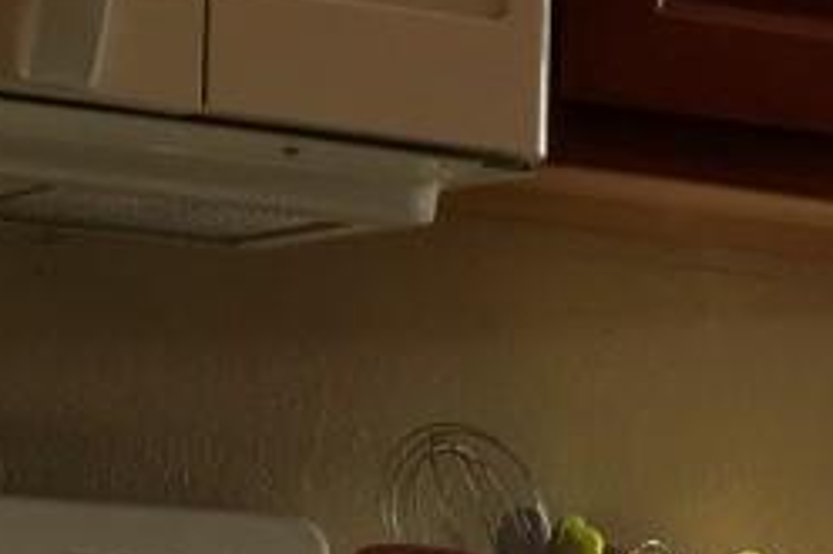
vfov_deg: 7.7
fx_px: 4046
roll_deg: -2.1
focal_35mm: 175
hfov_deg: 10.9
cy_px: 880
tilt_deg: -3.3
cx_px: 1589
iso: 25
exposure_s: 1/40
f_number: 2.2
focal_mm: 4.15
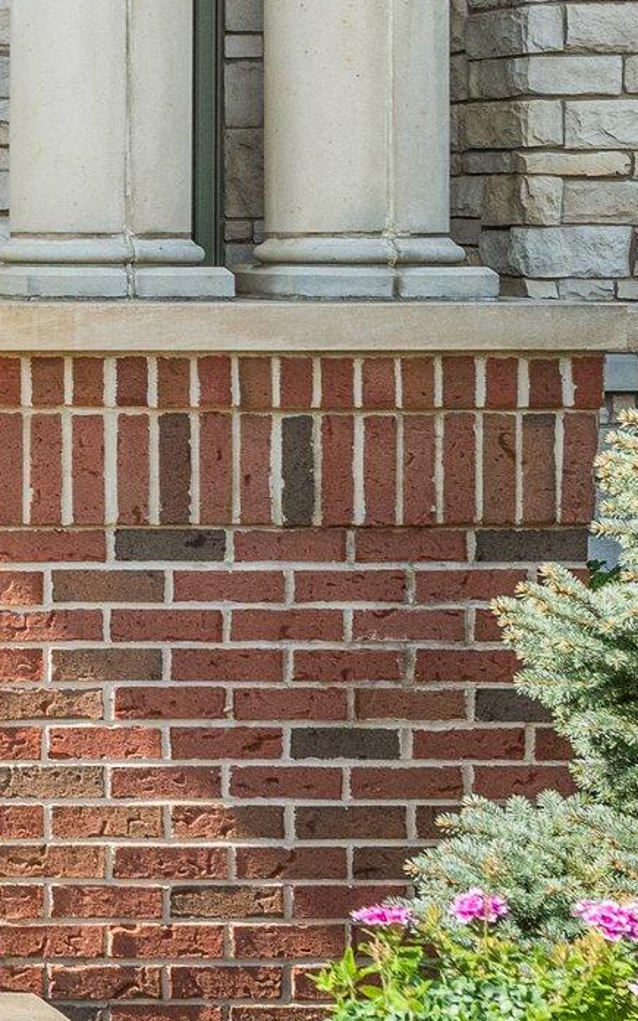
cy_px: 120
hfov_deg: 10.6
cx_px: -835
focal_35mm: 108
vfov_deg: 19.0
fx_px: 3005
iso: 640
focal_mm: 24
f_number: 8
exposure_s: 1/125
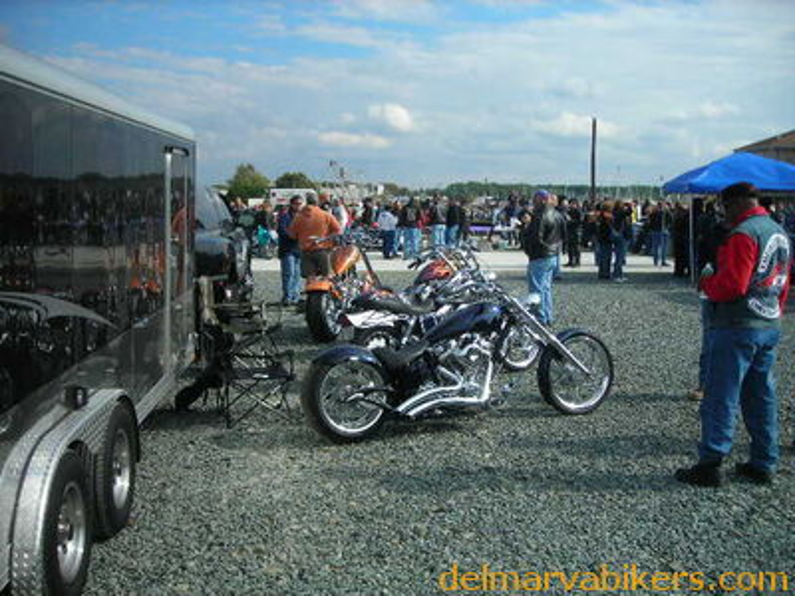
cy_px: 298
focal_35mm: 38
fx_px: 873
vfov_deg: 37.7
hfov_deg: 49.0
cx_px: 398
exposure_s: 1/180
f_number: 6.4
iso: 50
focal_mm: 6.3
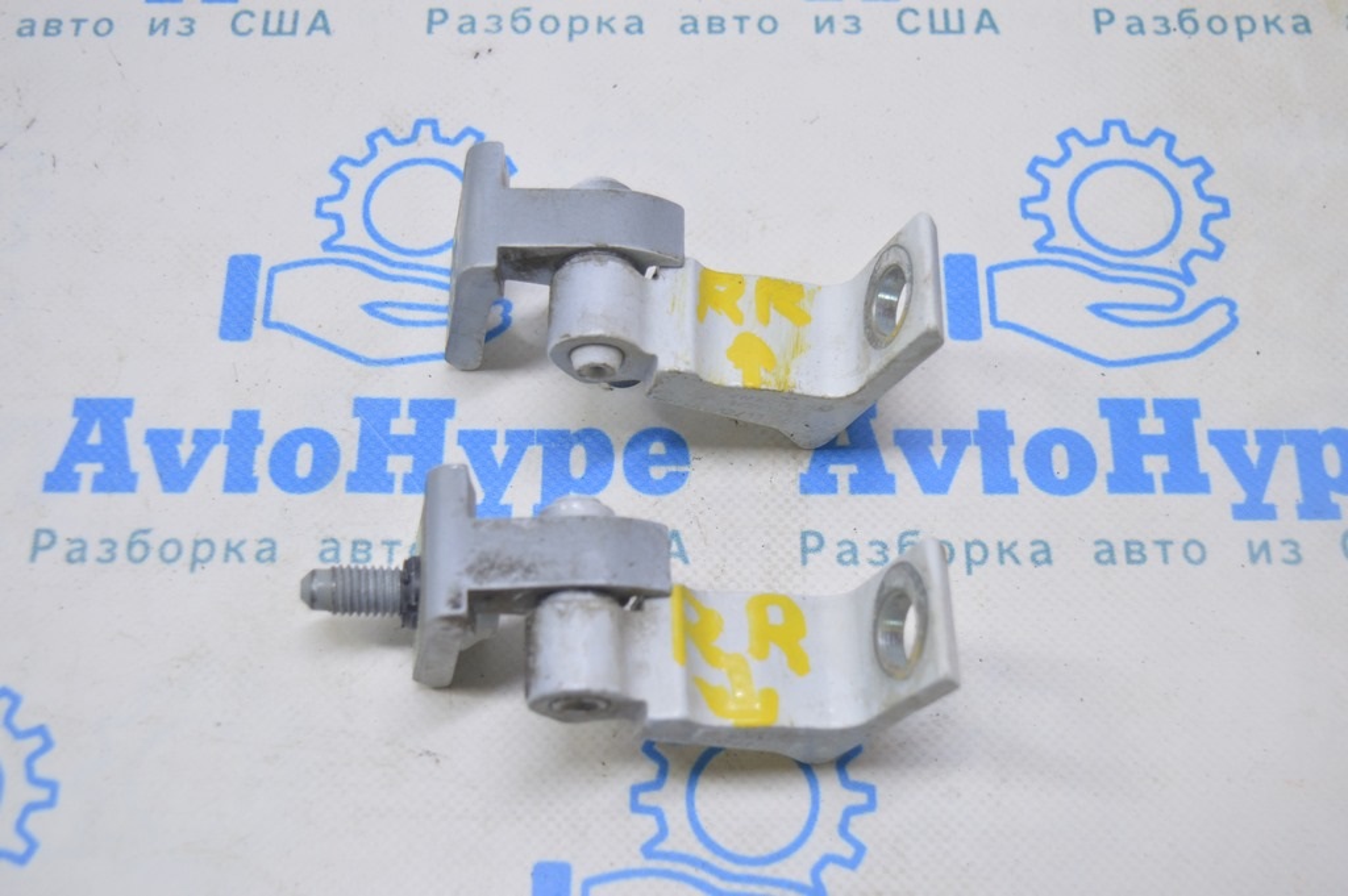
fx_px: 1908
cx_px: 674
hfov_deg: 38.9
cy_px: 448
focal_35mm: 51
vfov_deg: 26.4
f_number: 5.6
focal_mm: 34
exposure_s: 1/25
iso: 400
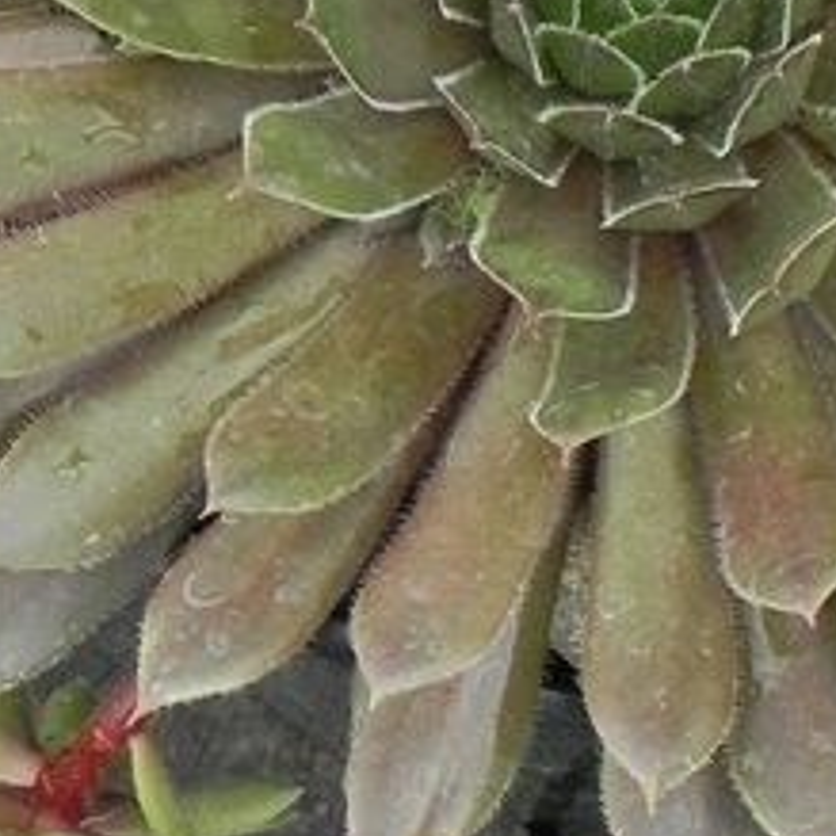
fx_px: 6612
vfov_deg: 7.2
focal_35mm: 242
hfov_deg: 7.2
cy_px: 34
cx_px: 554
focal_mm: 13.4
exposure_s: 1/200
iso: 160
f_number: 4.5
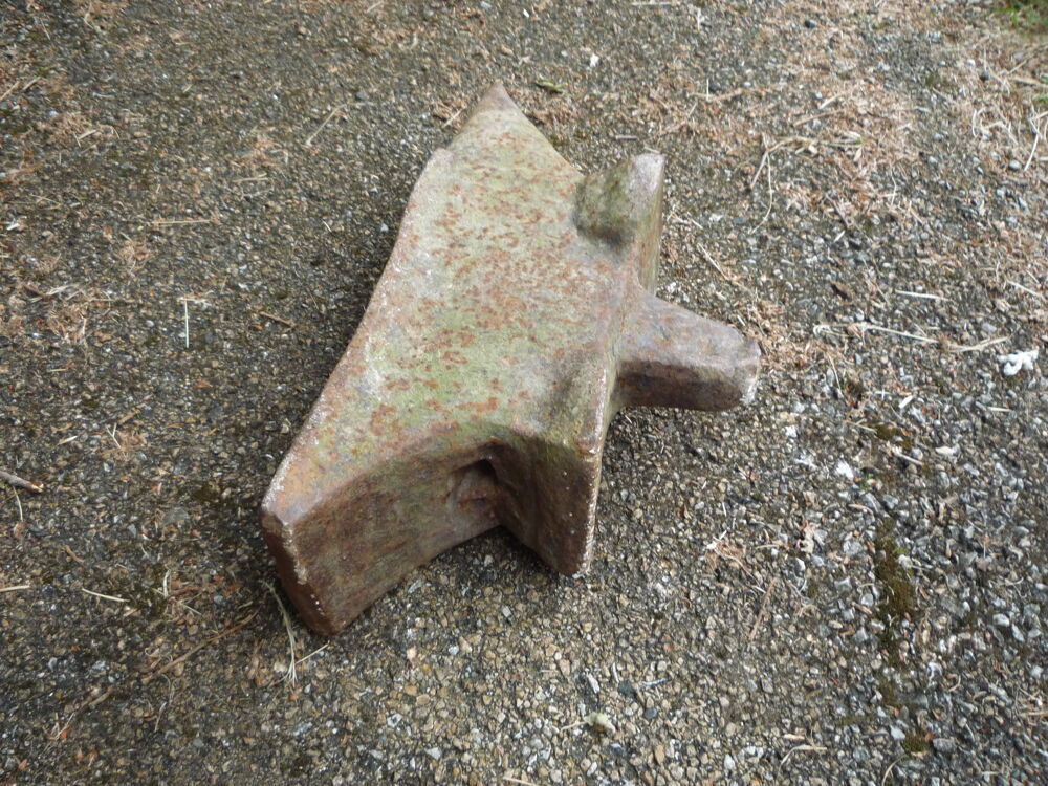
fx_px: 908
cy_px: 393
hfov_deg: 60.0
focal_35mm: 30
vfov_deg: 46.8
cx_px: 524
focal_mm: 5.2
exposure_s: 1/30
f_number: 3.3
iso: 200
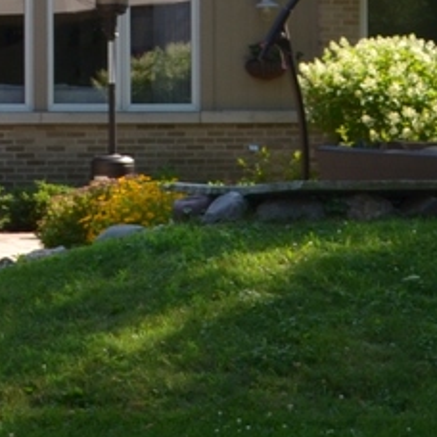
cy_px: -50
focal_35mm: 217
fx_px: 3099
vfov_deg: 8.0
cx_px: -278
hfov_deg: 7.9
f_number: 6.3
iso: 100
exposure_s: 1/200
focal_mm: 24
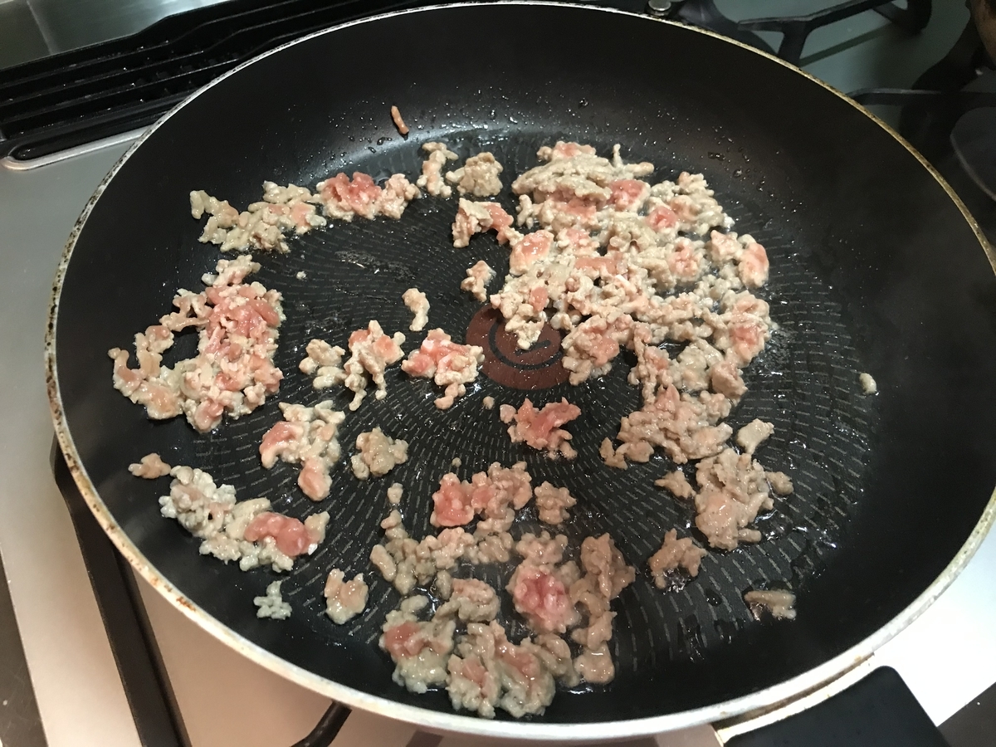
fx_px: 806
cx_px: 498
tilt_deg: -52.8
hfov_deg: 63.4
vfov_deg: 49.7
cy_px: 374
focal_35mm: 28
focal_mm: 3.99
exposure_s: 1/9
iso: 100
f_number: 1.8
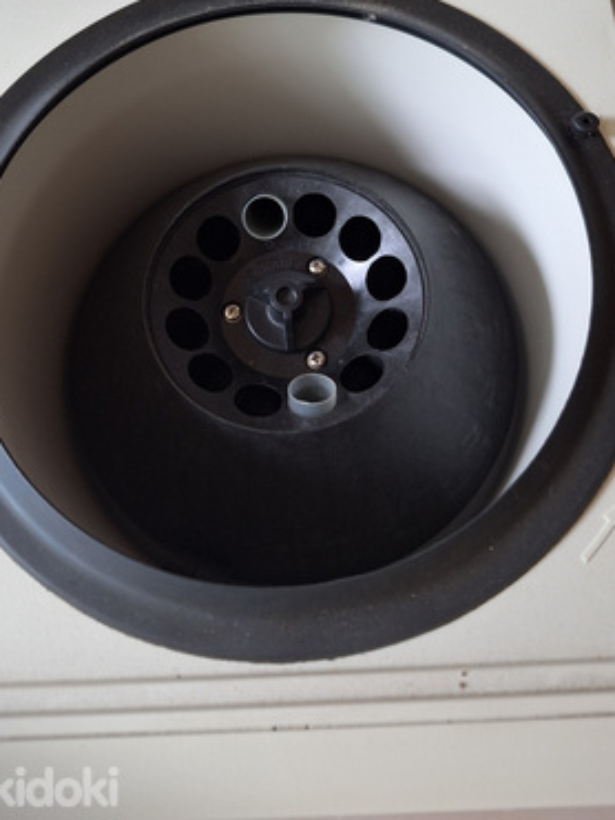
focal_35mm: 31
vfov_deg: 57.7
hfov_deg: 45.4
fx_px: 735
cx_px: 313
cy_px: 312
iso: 320
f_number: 1.8
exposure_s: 1/25
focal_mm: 5.54
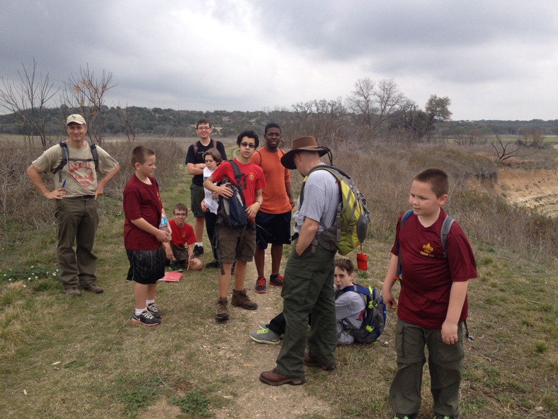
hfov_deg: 52.6
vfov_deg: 40.7
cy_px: 210
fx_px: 564
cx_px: 279
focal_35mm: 35
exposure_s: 1/778
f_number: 2.4
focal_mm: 4.28
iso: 50
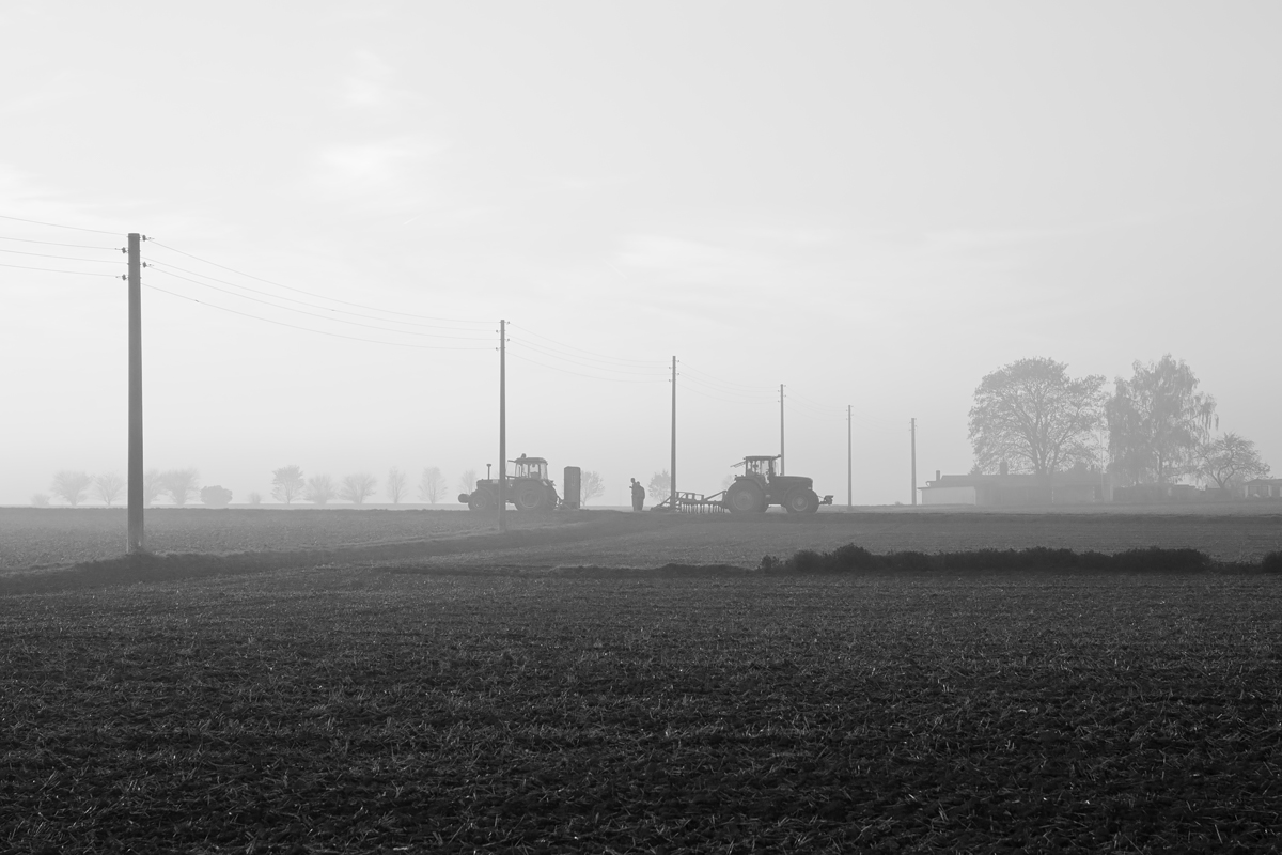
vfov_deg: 18.2
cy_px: 428
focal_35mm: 75
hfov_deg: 27.0
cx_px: 641
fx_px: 2671
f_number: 8
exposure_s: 1/250
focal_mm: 50
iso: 280
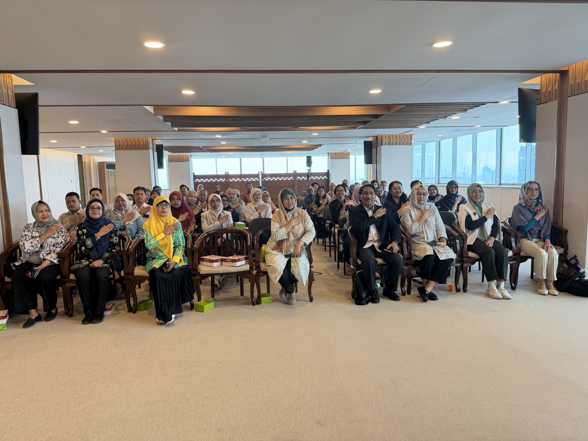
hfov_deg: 71.6
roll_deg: +1.7
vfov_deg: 56.8
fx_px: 408
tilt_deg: -6.0
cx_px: 294
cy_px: 220
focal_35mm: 24
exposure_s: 1/100
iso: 125
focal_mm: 6.76
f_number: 1.78
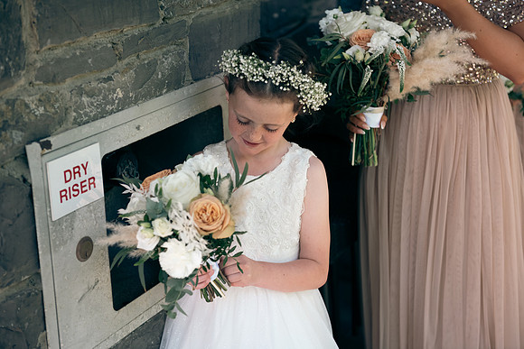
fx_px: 844
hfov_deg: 34.5
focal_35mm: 58
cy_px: 174
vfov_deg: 23.4
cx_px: 262
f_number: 3.5
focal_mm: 58
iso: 250
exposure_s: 1/200
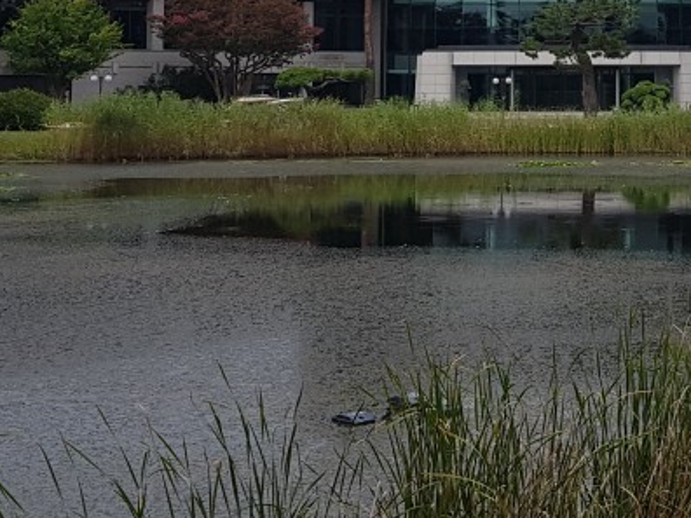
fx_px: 1677
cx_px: 684
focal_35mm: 84
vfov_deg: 17.1
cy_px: -37
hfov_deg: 22.4
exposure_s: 1/3333
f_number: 1.7
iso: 40
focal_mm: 4.2
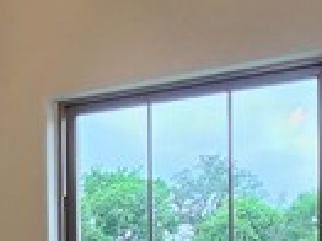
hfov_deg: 16.7
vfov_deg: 13.7
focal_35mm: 102
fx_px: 948
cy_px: 352
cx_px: -221
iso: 64
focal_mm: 2.2
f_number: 2.2
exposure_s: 1/60
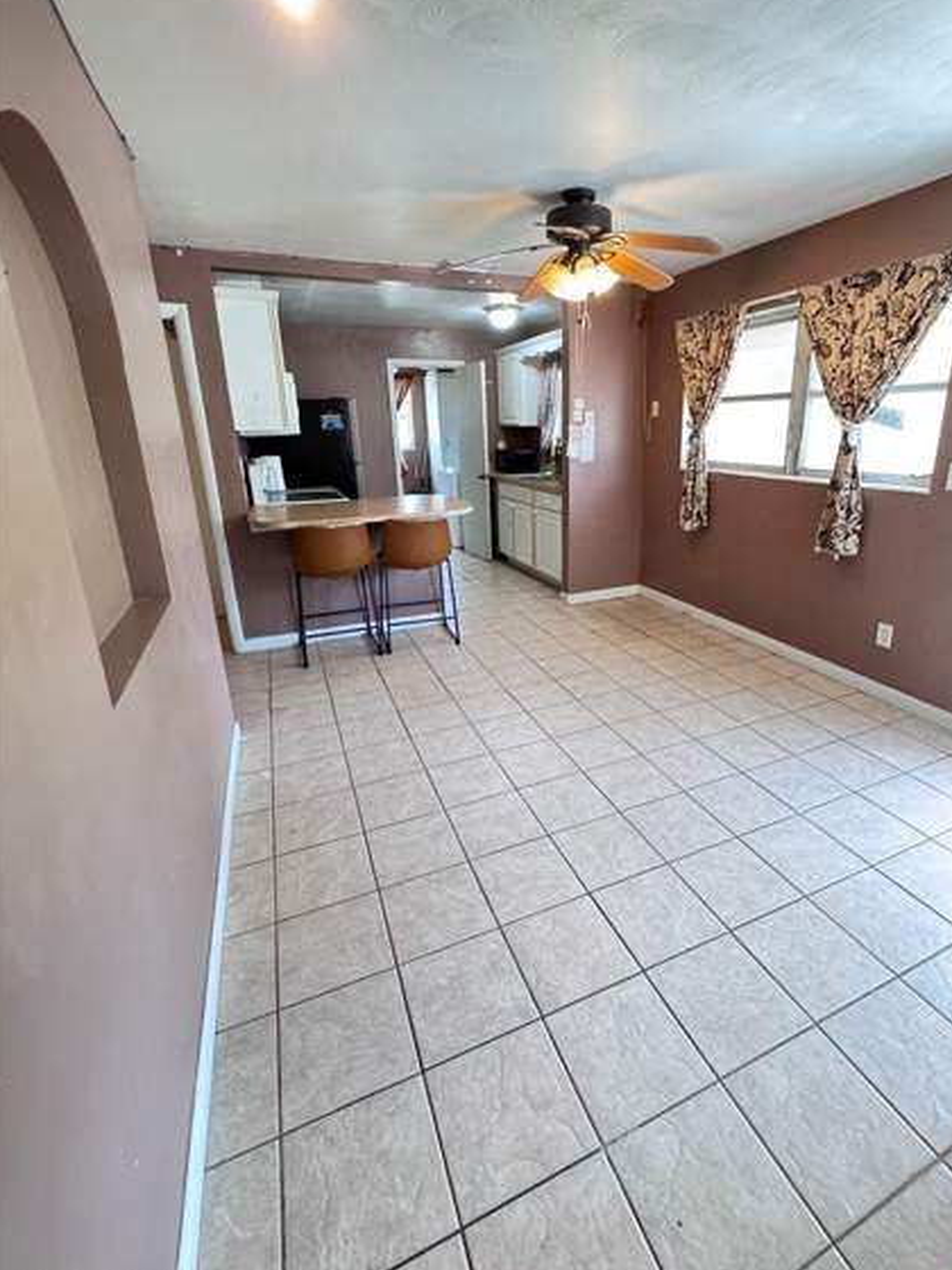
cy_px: 601
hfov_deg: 77.7
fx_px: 587
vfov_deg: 94.4
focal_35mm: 16
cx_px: 537
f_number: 2.2
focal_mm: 2.22
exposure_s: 1/60
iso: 640
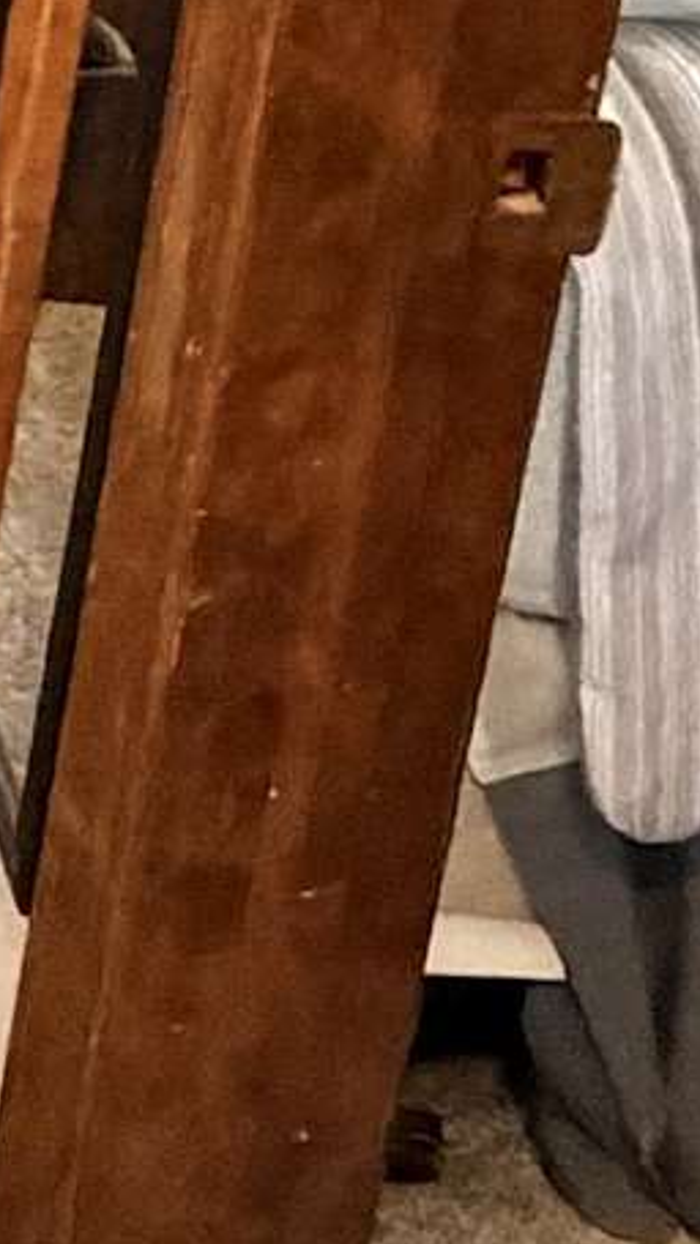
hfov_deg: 8.9
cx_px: -1608
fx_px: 3398
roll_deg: +0.6
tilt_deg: -18.0
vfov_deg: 19.6
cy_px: -235
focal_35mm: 103
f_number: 2.2
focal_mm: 2.22
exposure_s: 1/60
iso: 800
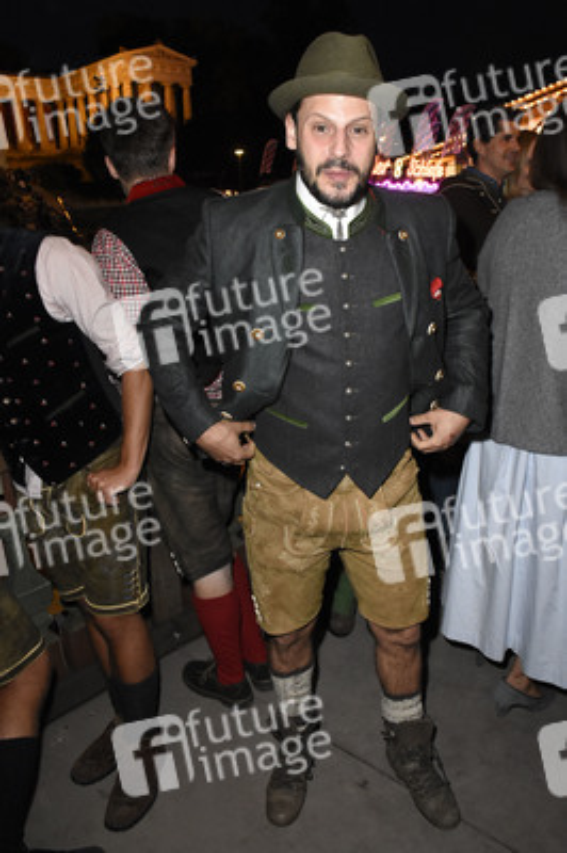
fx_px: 639
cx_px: 284
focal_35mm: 27
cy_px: 426
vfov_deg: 67.4
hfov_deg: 47.9
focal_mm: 18
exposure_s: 1/60
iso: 3200
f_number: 6.3
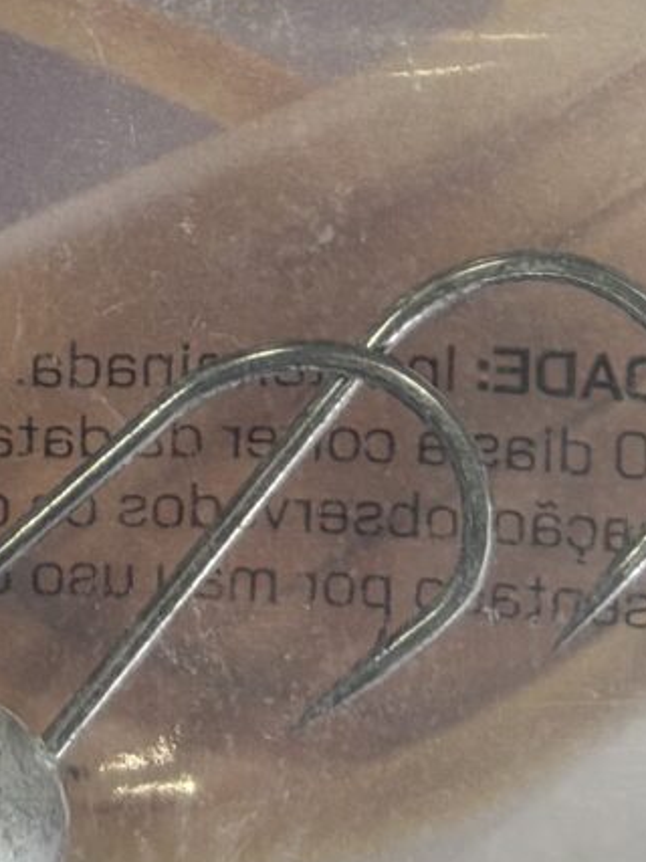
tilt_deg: -87.0
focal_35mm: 156
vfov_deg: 12.3
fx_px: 3884
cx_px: 109
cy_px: -246
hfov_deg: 9.5
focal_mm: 5.96
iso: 64
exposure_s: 1/60
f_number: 1.6
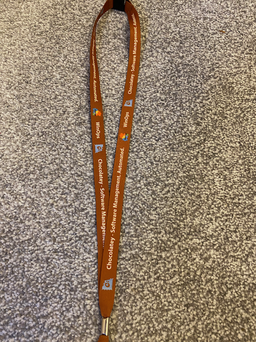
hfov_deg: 53.1
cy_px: 171
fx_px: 256
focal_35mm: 26
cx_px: 128
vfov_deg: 67.3
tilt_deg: -68.8
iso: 400
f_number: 1.8
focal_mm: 4.25
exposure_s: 1/50
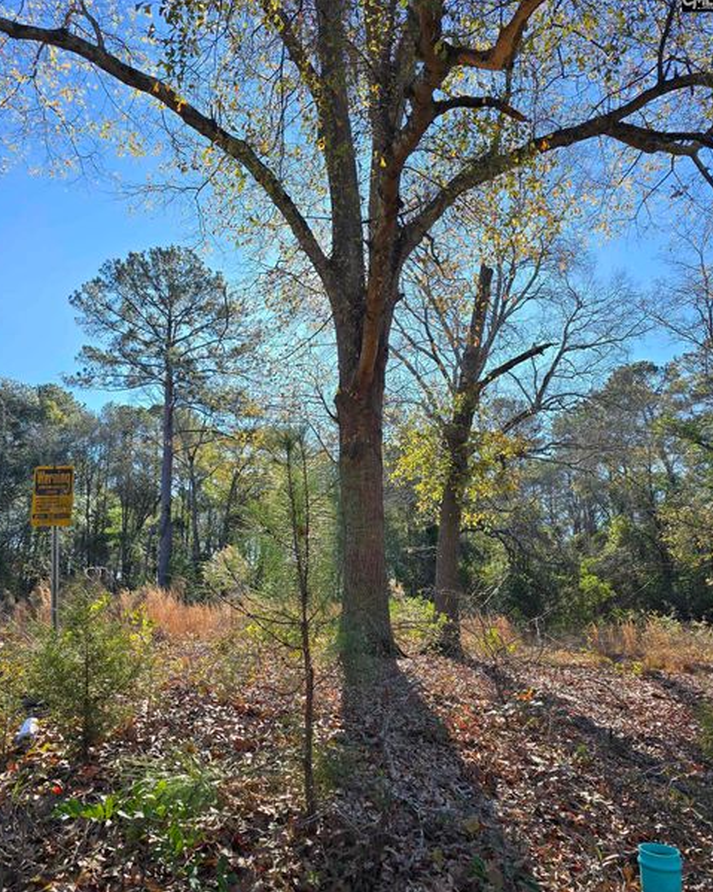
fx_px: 660
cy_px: 486
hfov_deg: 56.8
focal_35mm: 25
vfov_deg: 68.0
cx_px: 351
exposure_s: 1/365
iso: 12
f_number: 1.7
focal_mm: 6.3
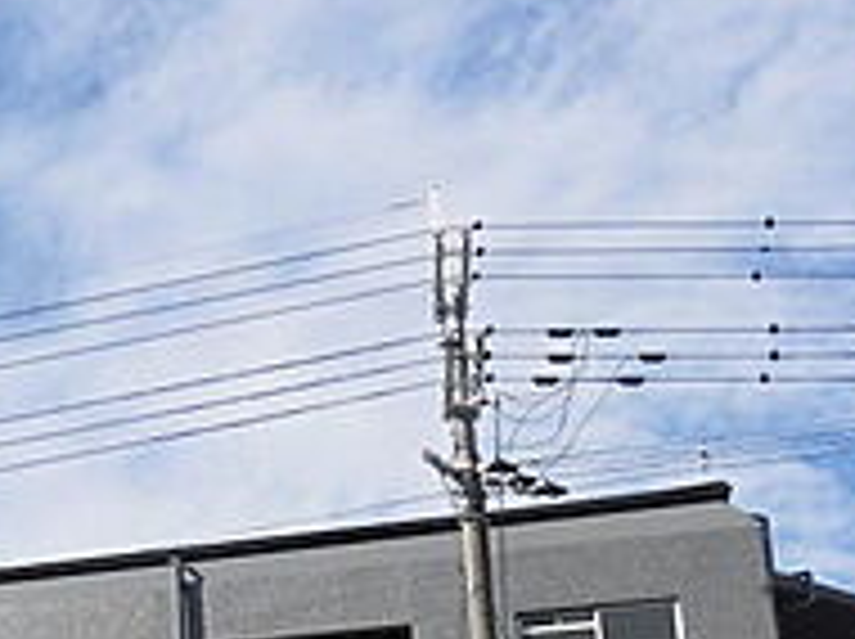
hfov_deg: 22.8
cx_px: -86
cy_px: 756
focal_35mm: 81
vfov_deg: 17.4
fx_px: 1998
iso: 100
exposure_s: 1/250
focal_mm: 4.3
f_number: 7.8
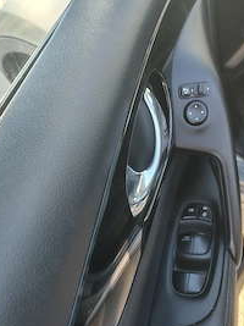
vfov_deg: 50.5
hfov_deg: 39.4
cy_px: 215
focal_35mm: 36
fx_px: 339
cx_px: 150
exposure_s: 1/100
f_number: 1.8
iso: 182
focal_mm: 5.56
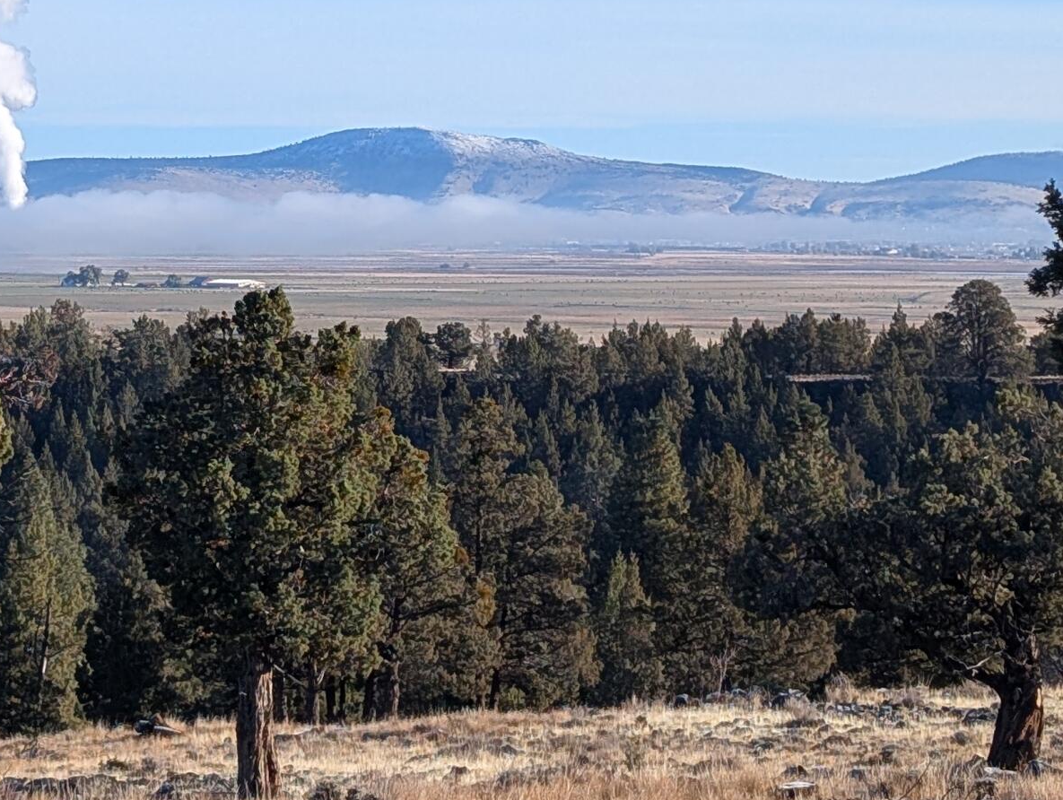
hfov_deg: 15.8
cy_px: 155
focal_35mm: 124
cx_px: 199
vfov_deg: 11.9
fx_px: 3813
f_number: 1.68
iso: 22
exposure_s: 1/917
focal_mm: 6.9
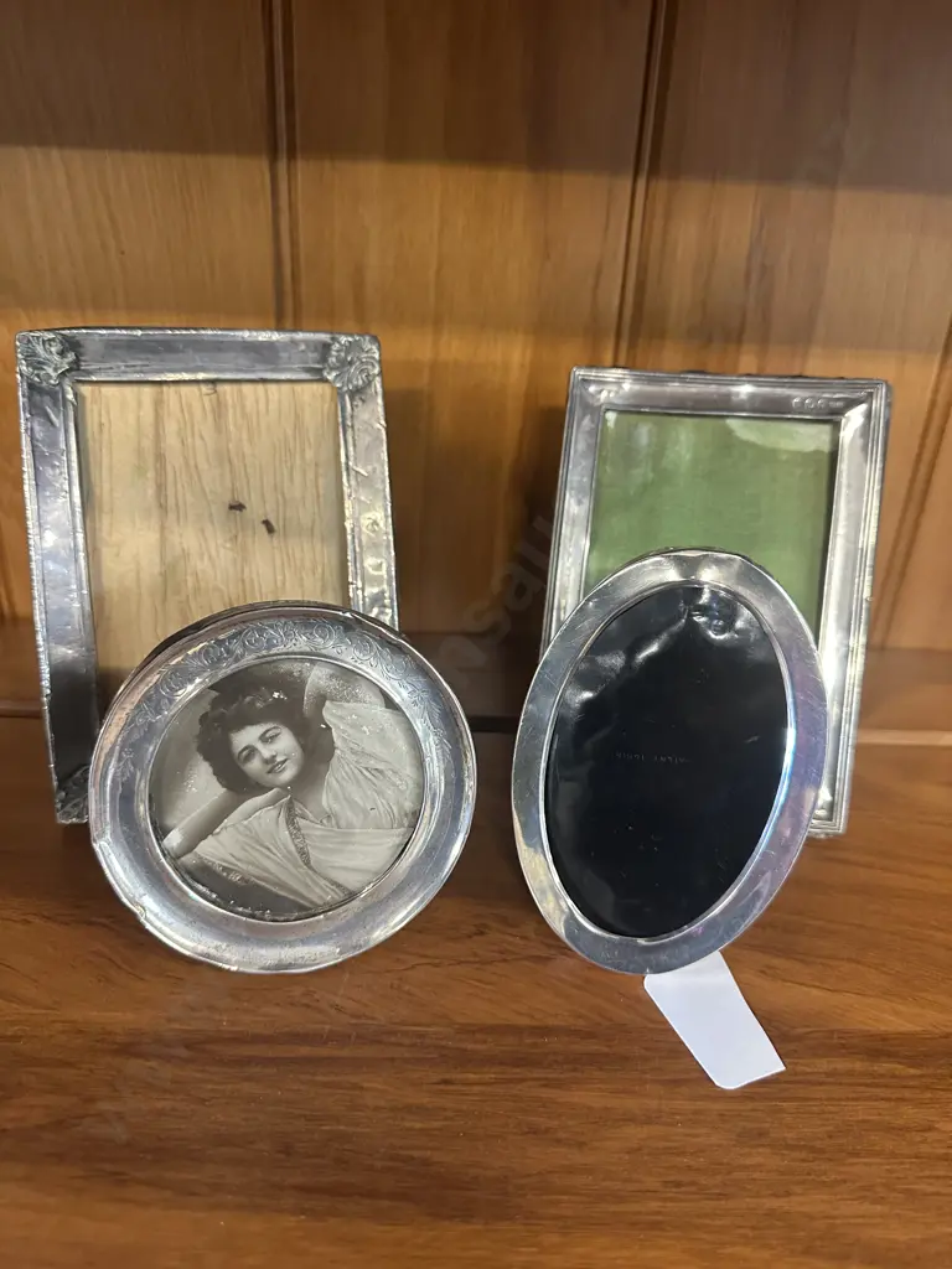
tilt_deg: -27.2
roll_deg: -3.9
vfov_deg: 71.6
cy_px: 634
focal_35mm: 24
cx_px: 476
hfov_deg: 56.8
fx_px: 880
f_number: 1.78
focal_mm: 6.86
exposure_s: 1/50
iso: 500
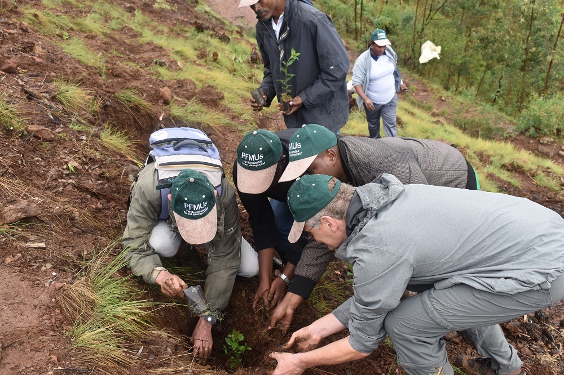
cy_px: 188
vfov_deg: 33.0
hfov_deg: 47.9
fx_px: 634
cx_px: 282
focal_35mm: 40
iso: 400
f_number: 8
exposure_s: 1/250
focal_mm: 27
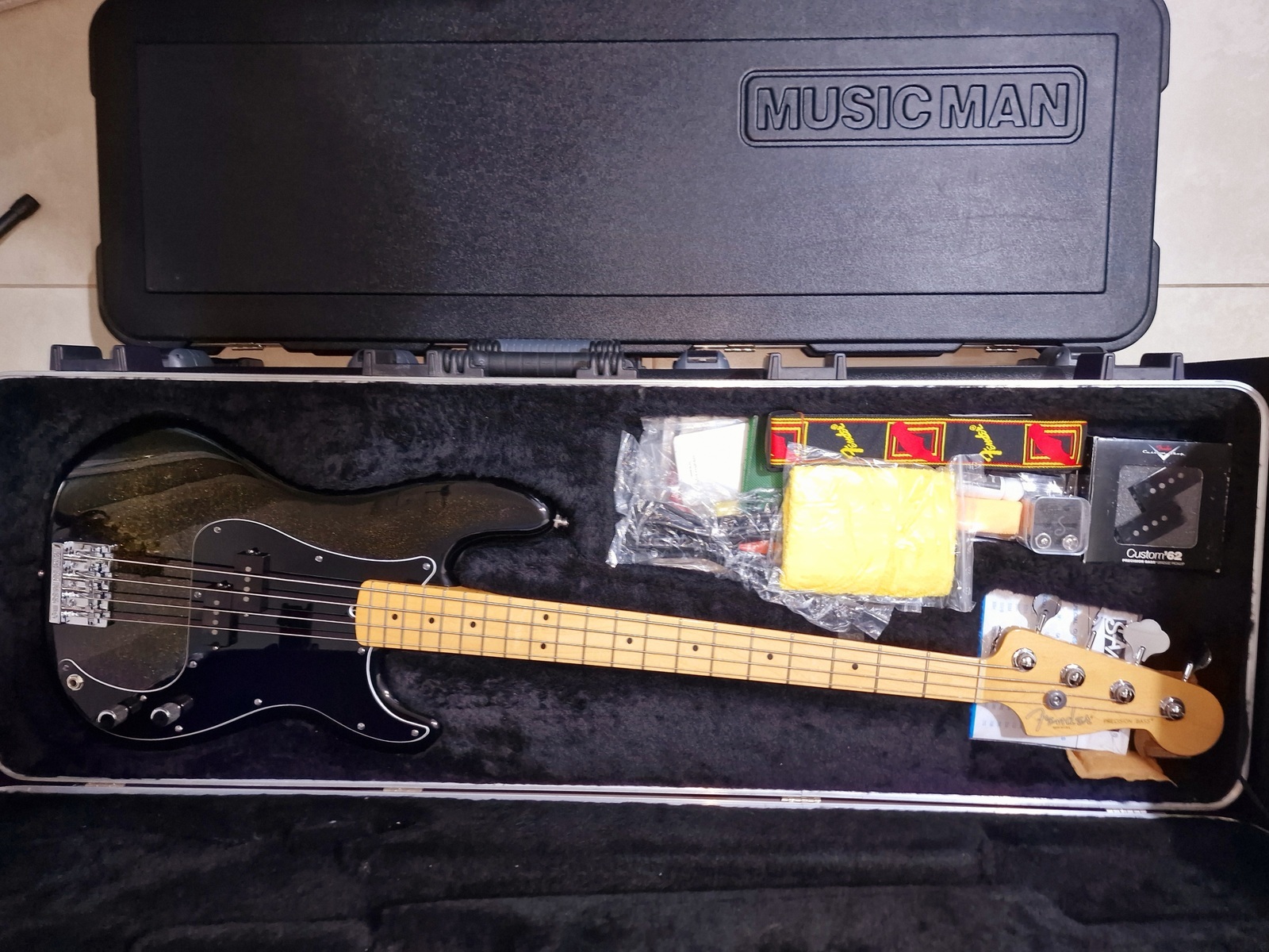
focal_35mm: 23
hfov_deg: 73.9
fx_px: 843
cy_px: 476
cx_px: 634
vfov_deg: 58.9
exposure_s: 1/33
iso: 500
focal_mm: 6.4
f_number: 1.8
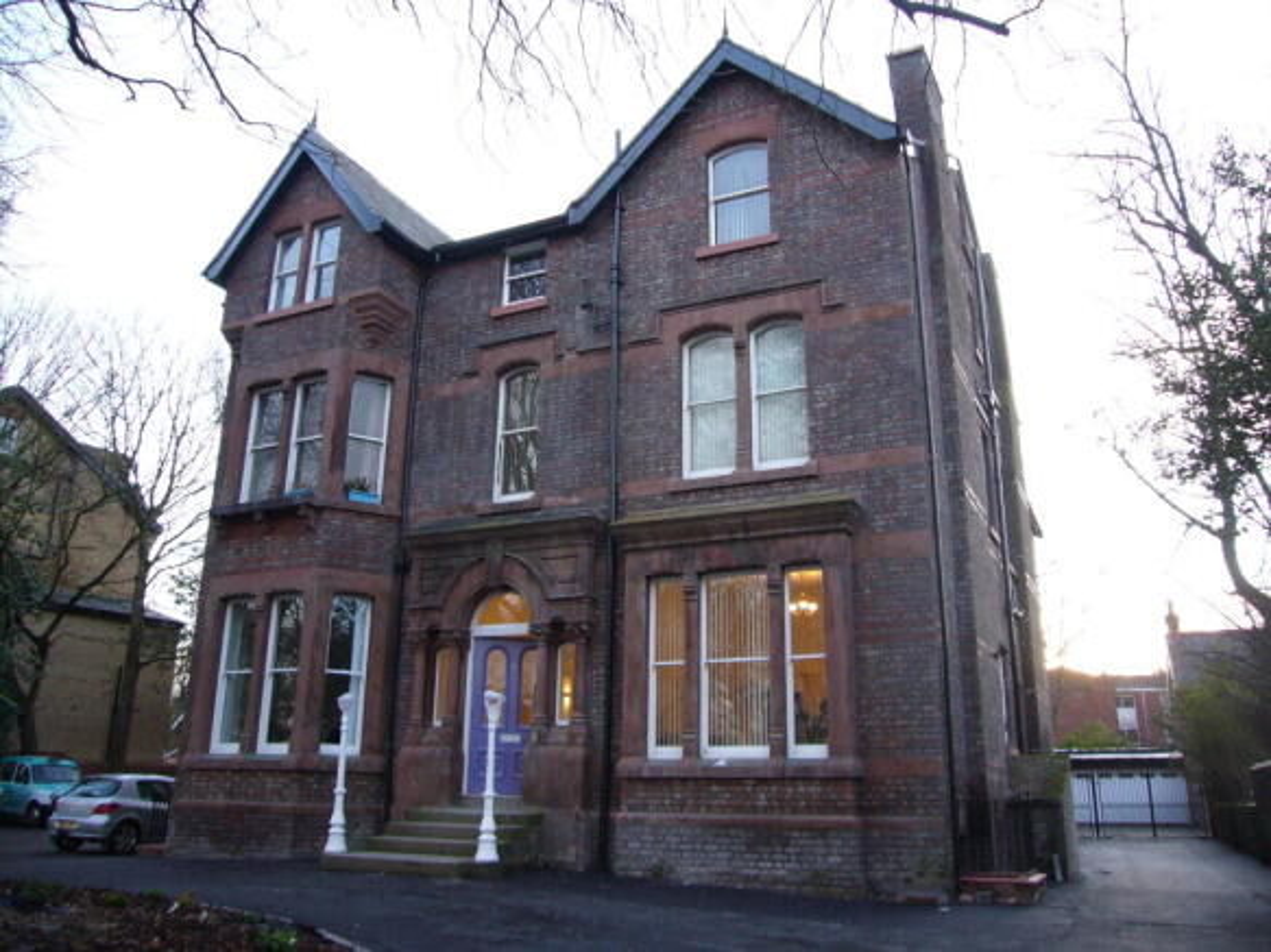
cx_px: 636
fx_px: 1028
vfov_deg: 49.7
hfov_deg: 63.5
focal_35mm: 28
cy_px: 476
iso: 100
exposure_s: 1/30
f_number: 2.8
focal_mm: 4.6
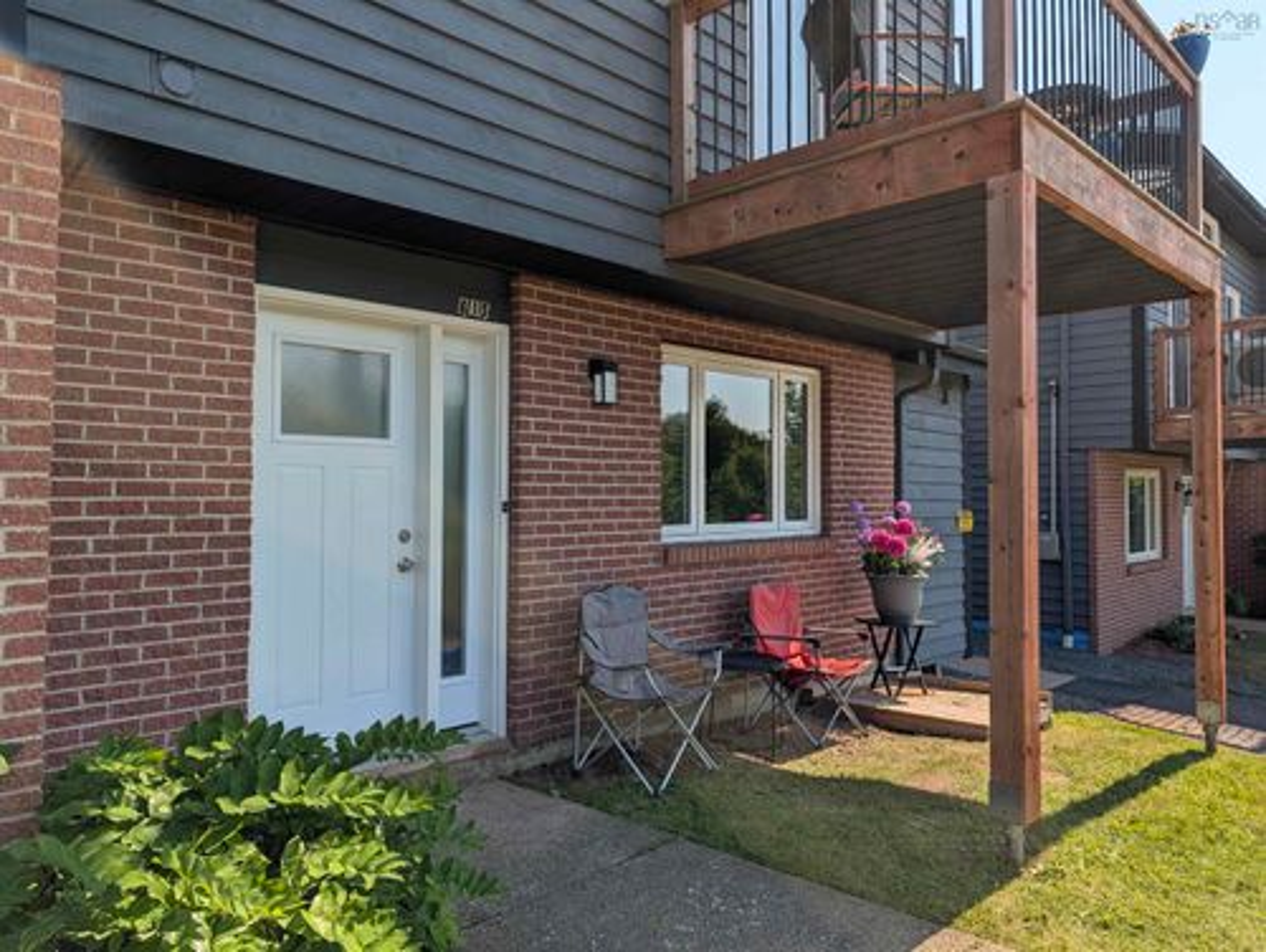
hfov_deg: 71.5
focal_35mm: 24
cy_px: 476
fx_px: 879
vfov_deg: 56.9
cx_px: 633
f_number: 1.68
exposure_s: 1/822
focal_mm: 6.9
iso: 18
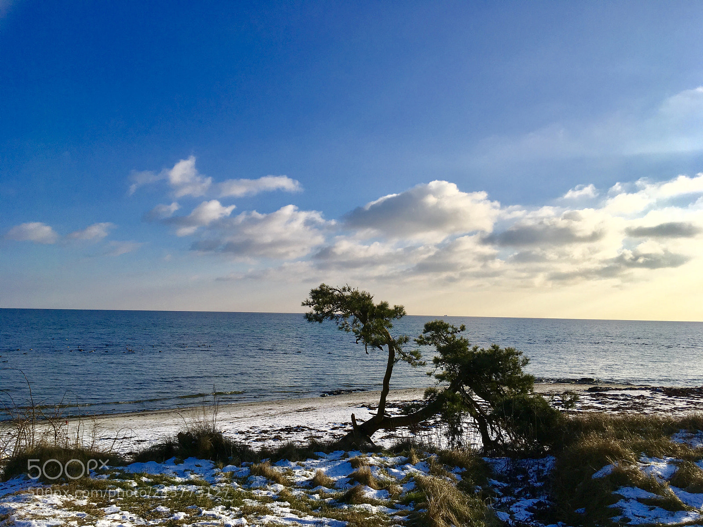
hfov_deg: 61.7
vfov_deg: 48.2
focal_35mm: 29
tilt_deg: +4.2
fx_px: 589
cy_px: 264
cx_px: 352
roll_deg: -1.4
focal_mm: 4.15
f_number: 2.2
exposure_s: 1/2849
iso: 25
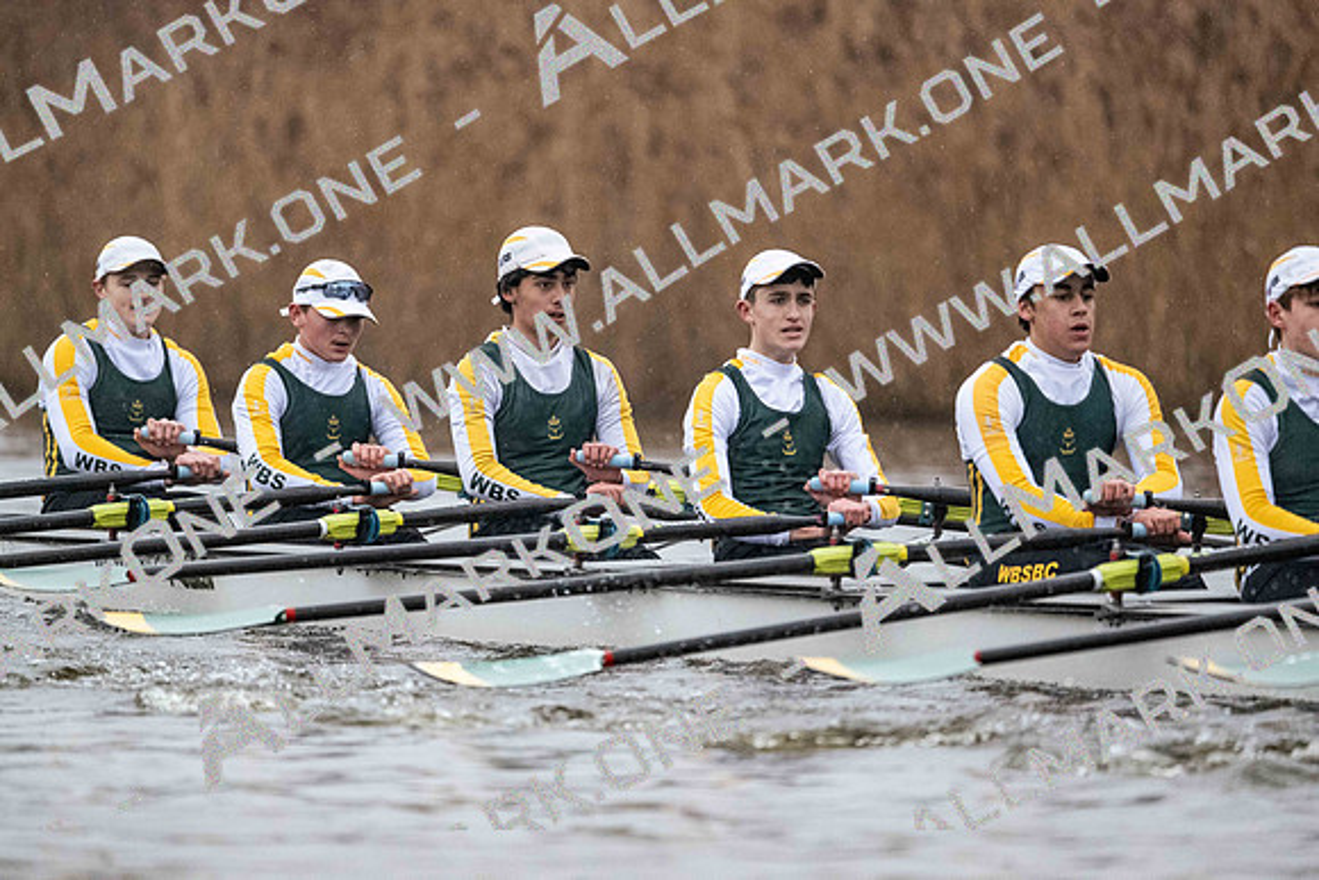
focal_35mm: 400
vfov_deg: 3.4
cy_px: 440
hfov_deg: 5.2
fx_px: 14658
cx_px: 660
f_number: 4.5
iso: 7200
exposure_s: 1/1600
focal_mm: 400
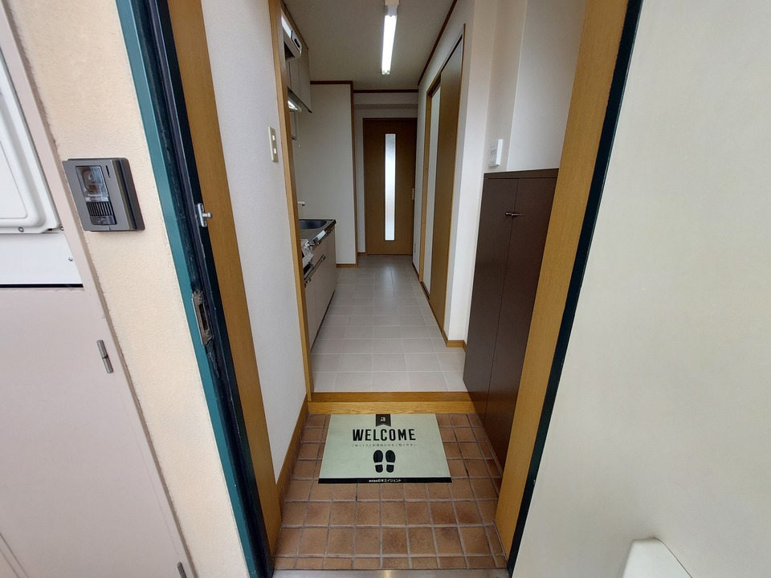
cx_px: 386
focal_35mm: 13
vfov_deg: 89.9
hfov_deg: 106.2
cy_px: 289
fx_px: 290
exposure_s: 1/129
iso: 50
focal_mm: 1.74
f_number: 2.2
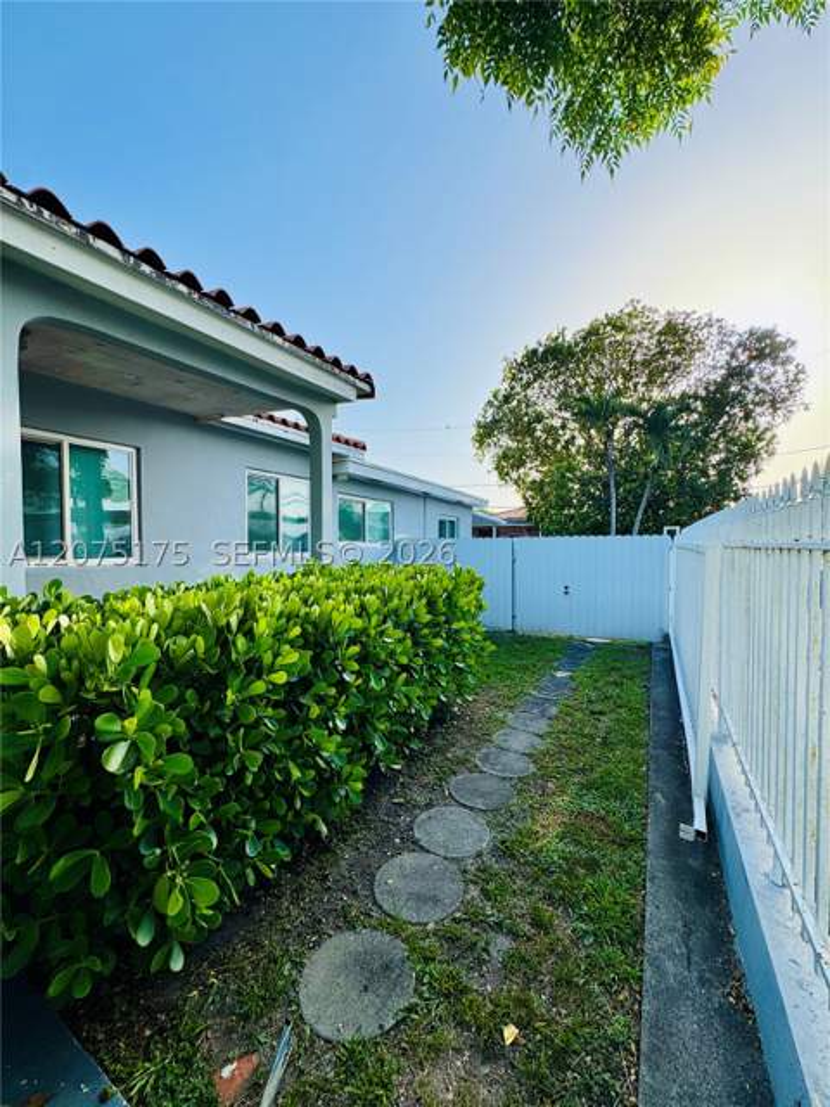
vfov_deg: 102.1
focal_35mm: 14
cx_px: 415
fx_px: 448
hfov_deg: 85.7
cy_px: 554
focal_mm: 2.22
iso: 50
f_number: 2.2
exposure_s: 1/1143
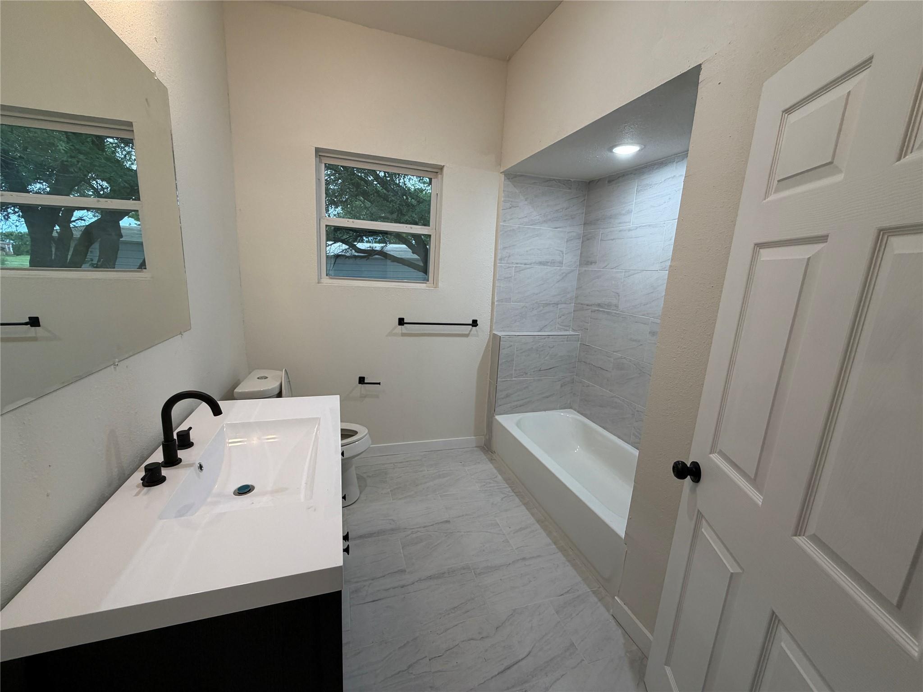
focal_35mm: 14
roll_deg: -2.6
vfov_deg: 85.7
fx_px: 373
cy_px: 346
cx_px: 462
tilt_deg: -12.6
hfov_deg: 102.1
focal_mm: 2.22
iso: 160
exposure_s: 1/120
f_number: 2.2
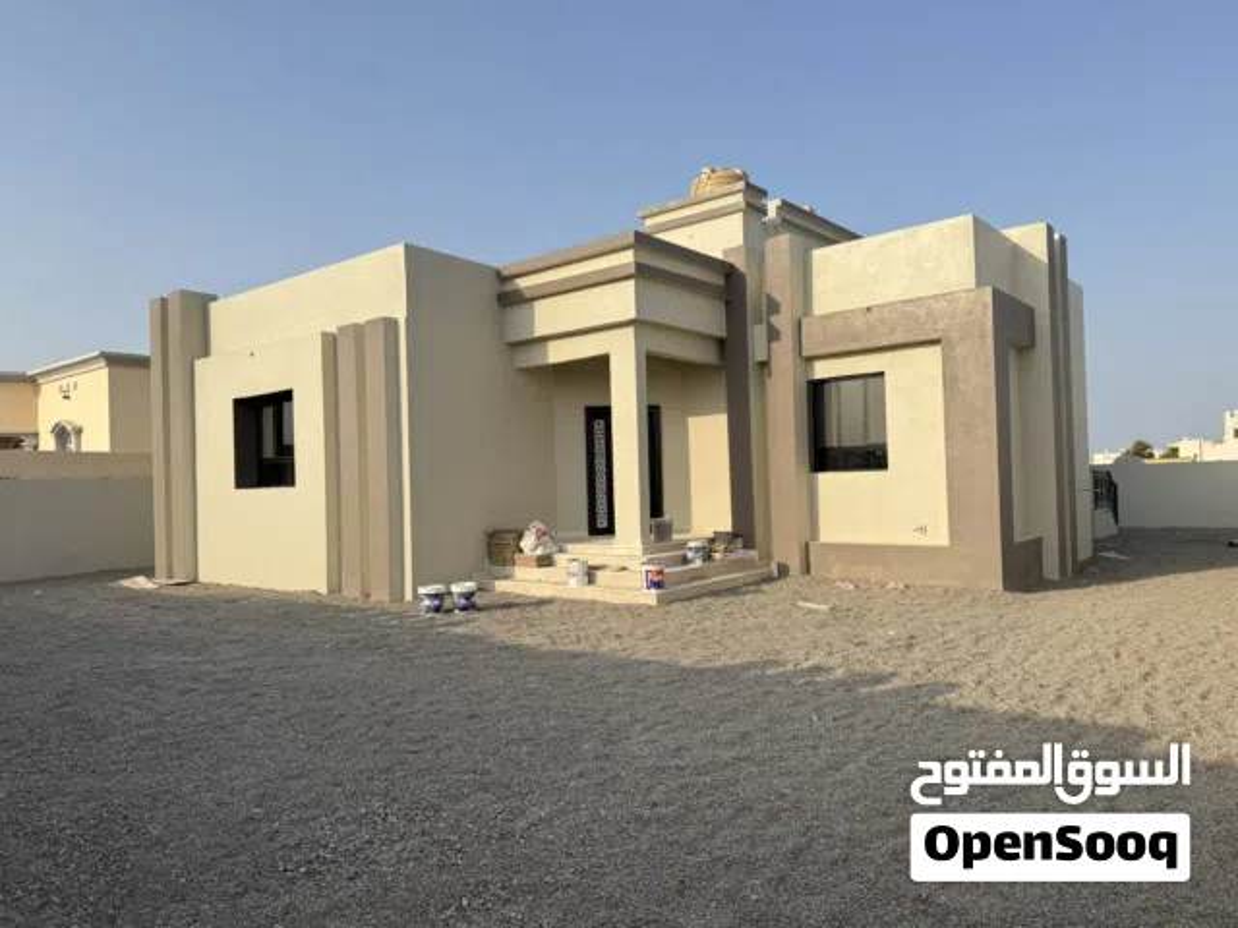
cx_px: 619
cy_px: 464
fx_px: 858
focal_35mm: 24
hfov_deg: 71.6
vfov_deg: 56.8
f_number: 1.78
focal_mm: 6.76
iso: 80
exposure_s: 1/3425
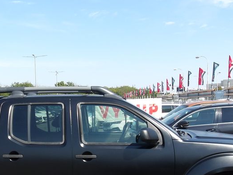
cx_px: 60
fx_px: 357
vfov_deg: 27.0
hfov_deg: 35.4
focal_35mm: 53
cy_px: 140
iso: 100
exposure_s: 1/794
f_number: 3
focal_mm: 4.9
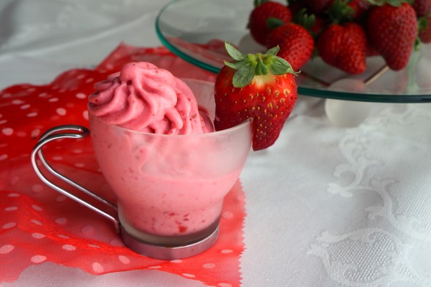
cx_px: 216
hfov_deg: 46.4
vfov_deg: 31.9
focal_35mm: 42
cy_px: 144
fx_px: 503
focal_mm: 28
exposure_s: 1/100
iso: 100
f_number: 8
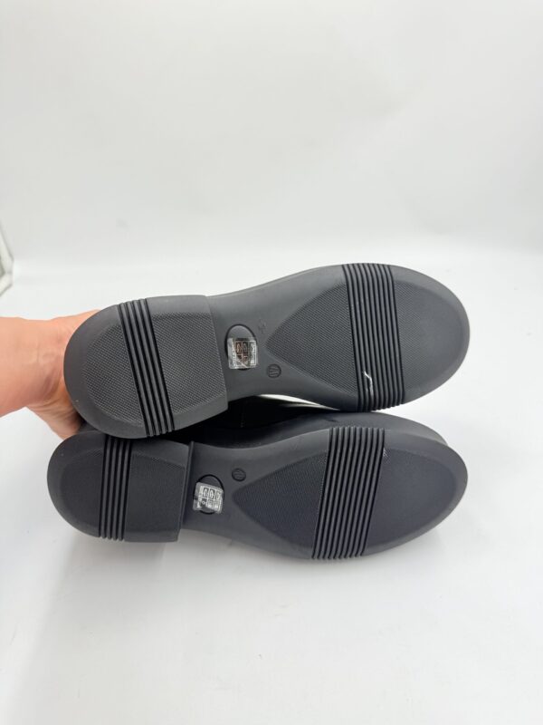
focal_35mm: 24
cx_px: 272
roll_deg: +0.6
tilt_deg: -34.3
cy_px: 362
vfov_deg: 71.6
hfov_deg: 56.8
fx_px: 502
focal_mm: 6.76
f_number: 1.78
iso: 80
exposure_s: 1/898
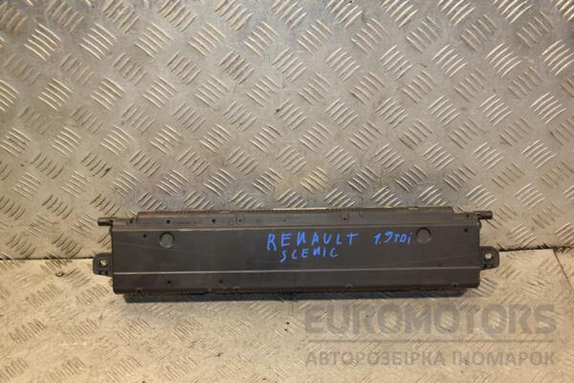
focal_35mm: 45
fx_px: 717
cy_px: 192
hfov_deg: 43.6
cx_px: 287
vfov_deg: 29.9
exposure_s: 1/160
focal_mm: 30
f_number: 5
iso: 800
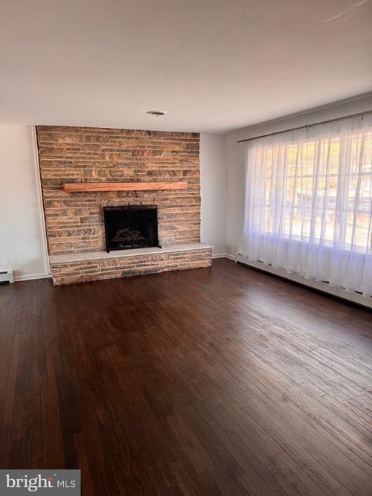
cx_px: 186
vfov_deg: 71.6
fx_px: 344
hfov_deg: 56.8
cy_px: 248
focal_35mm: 24
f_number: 1.78
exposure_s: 1/60
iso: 100
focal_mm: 6.76
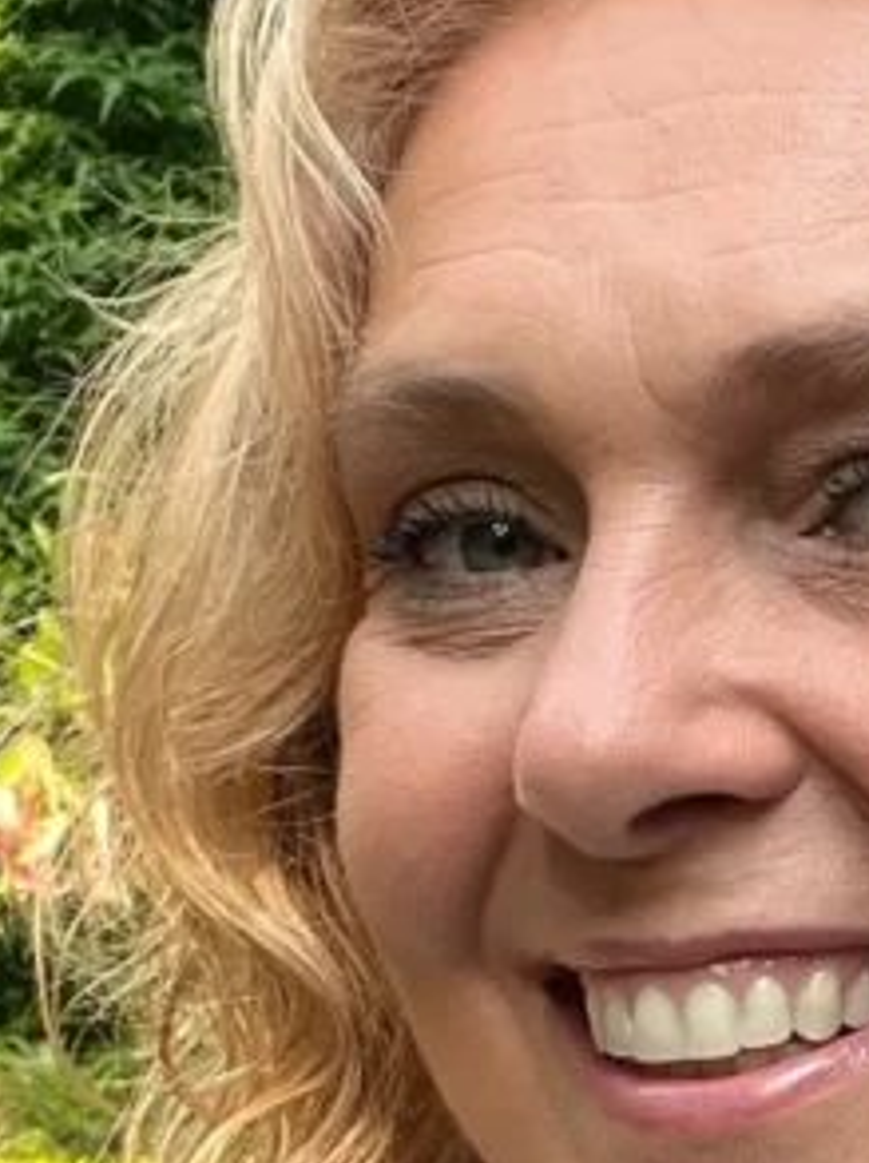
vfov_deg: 18.0
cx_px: 798
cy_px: 1298
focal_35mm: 105
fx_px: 3522
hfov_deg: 13.9
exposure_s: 1/121
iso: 50
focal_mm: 2.71
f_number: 2.2
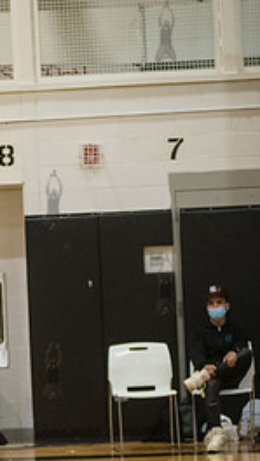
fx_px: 2249
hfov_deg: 6.5
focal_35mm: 184
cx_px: -173
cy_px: 284
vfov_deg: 11.7
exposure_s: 1/400
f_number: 3.2
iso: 5000
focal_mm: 80
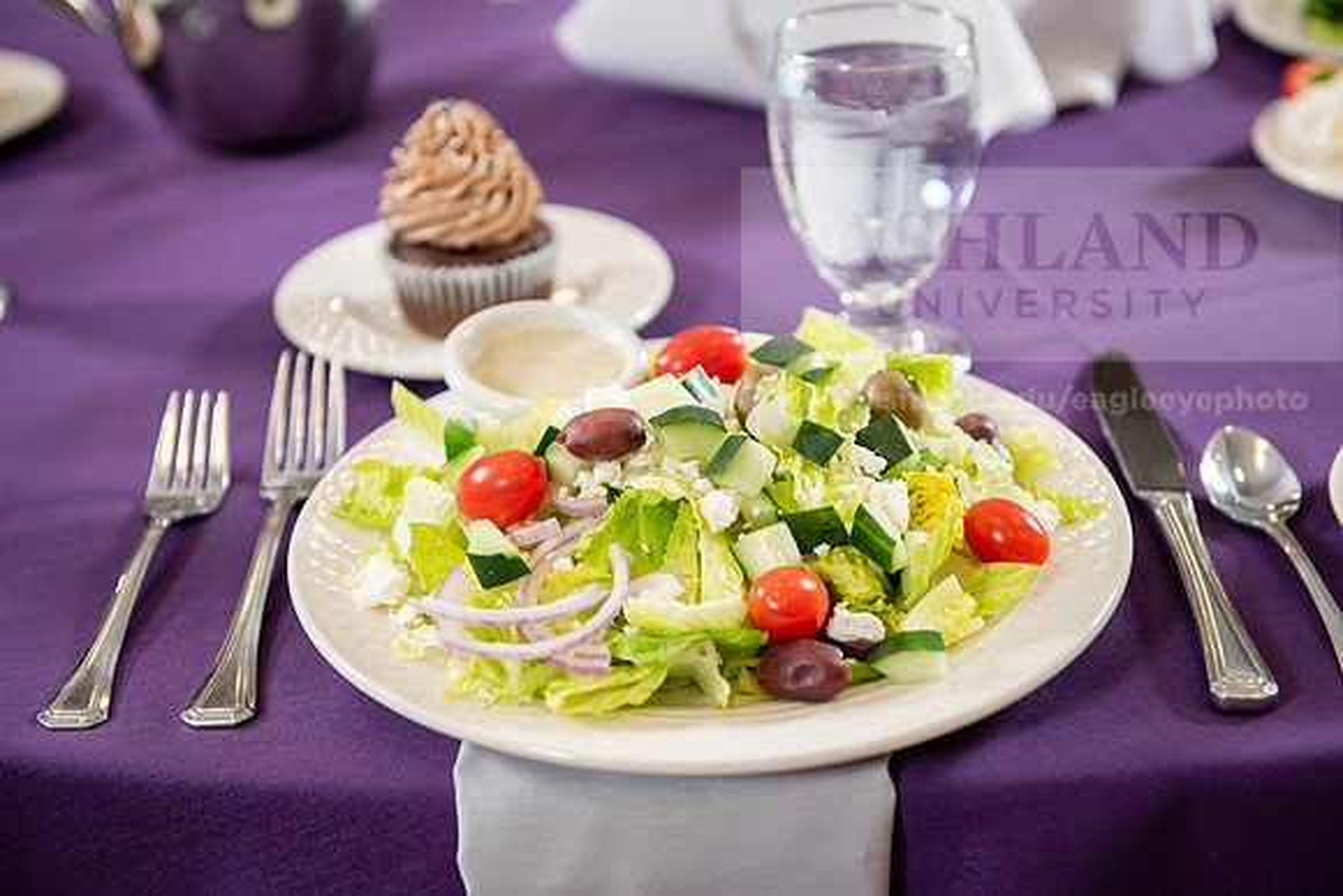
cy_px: 448
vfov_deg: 21.9
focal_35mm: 62
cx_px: 672
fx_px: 2313
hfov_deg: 32.4
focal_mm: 62
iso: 400
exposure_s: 1/160
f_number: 3.5
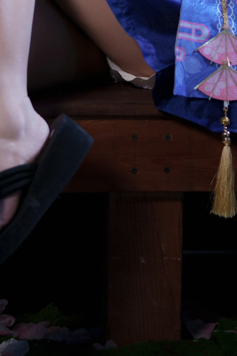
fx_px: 2004
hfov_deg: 6.8
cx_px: 114
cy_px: -140
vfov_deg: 9.9
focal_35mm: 203
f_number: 1.4
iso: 100
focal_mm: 50
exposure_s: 1/320
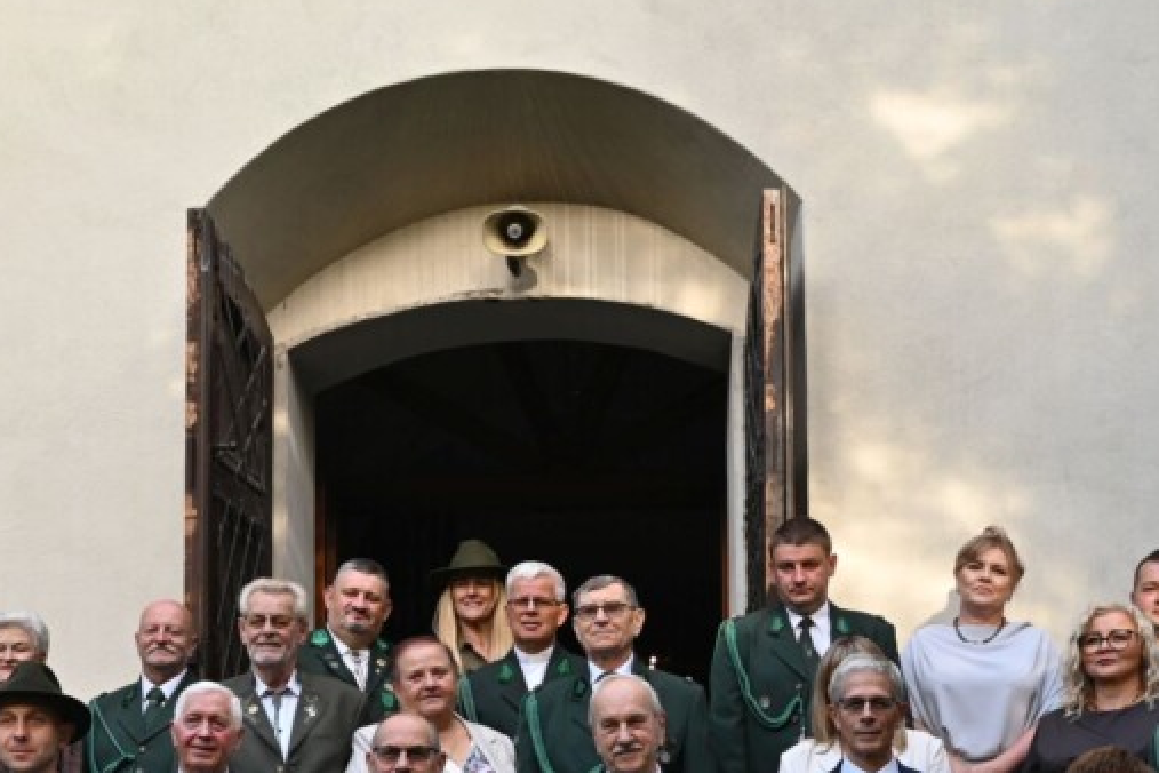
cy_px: 813
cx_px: 466
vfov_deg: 18.3
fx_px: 2324
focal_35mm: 72
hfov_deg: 27.9
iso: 280
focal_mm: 30.5
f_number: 4
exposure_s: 1/250
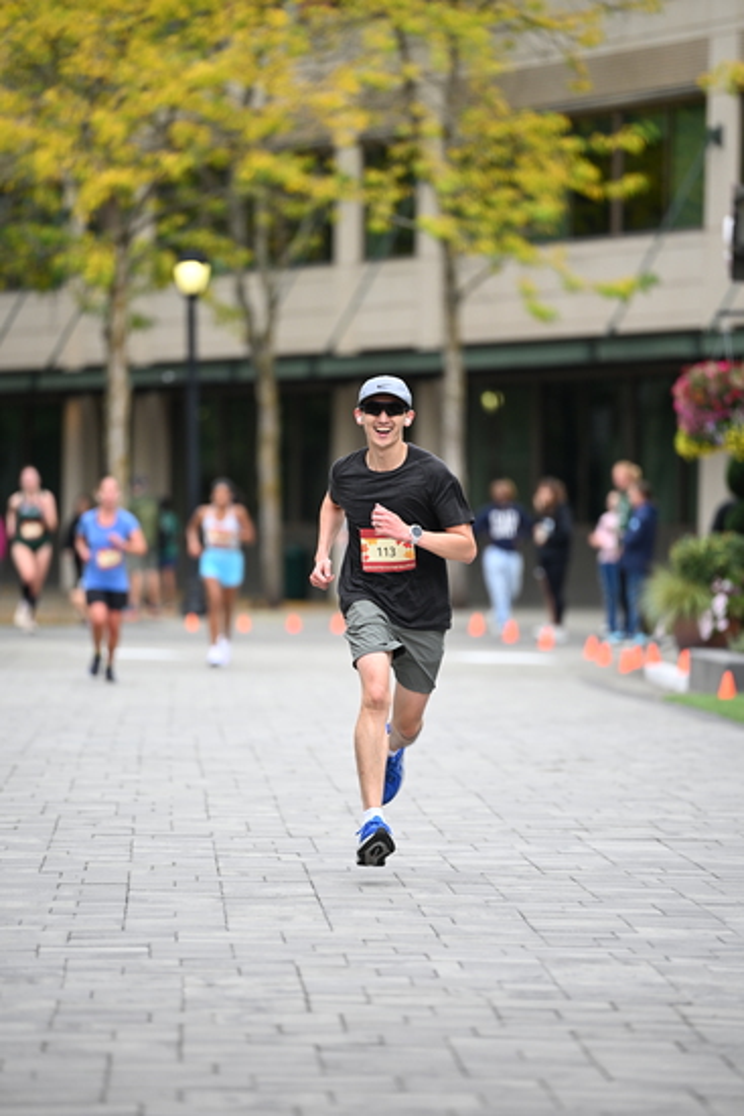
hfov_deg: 6.9
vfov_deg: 10.3
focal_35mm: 200
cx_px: 372
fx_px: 6196
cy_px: 558
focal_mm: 200
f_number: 2.8
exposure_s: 1/1600
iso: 640
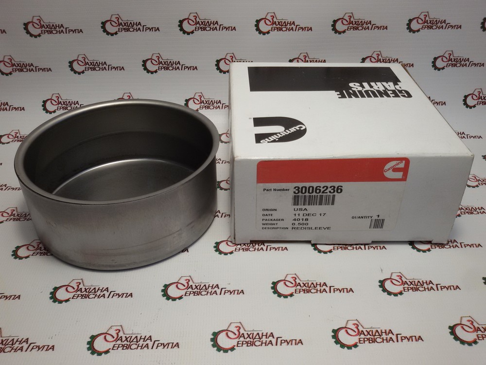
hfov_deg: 58.4
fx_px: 435
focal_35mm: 31
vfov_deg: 45.4
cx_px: 243
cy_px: 182
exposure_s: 1/100
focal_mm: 2.93
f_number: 2.4
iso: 50
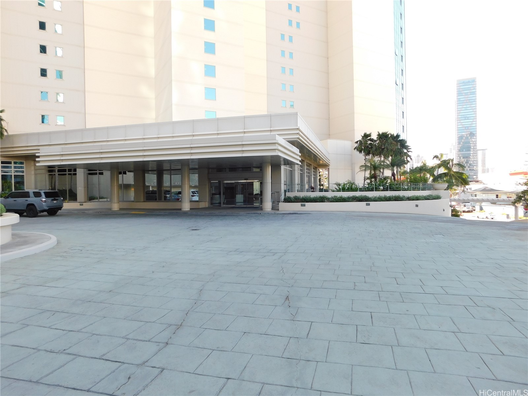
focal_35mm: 23
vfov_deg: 58.9
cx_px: 264
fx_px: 351
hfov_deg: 73.9
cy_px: 198
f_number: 3
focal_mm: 4
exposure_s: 1/200
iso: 125
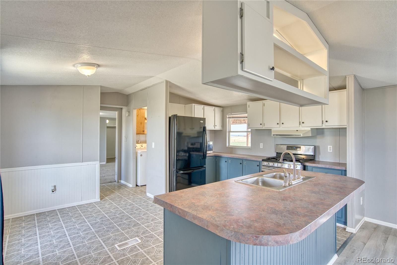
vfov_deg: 67.4
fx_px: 198
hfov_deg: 90.0
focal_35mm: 18
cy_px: 132
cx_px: 198
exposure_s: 1/100
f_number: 4
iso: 500
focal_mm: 18
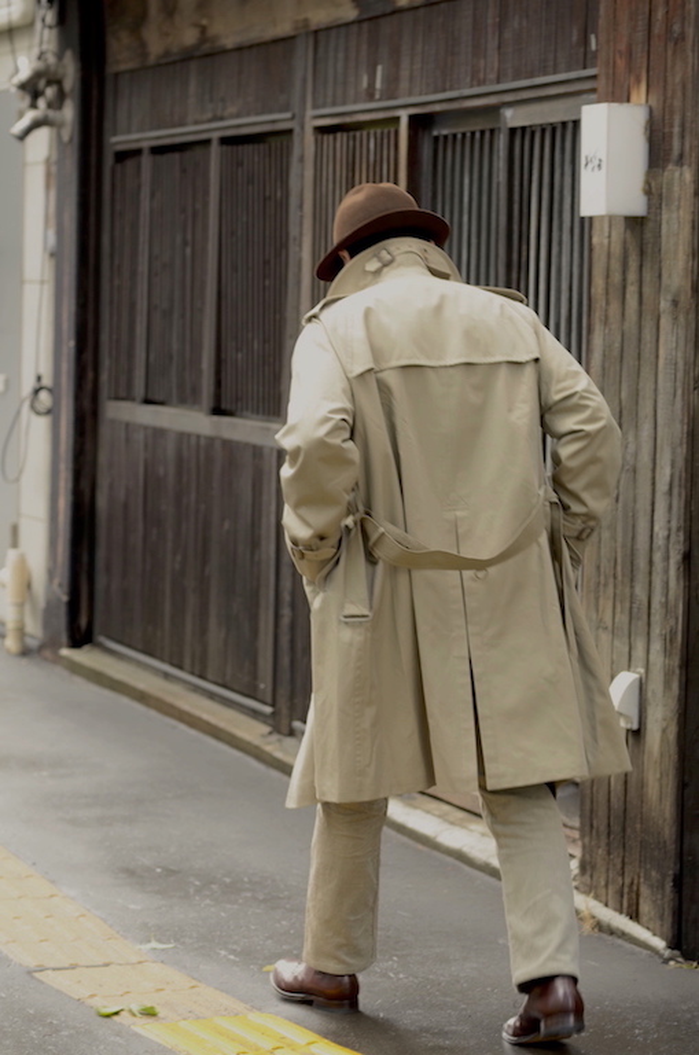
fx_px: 3728
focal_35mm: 128
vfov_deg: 16.1
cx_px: 350
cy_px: 528
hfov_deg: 10.7
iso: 160
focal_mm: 85
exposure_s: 1/80
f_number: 1.8
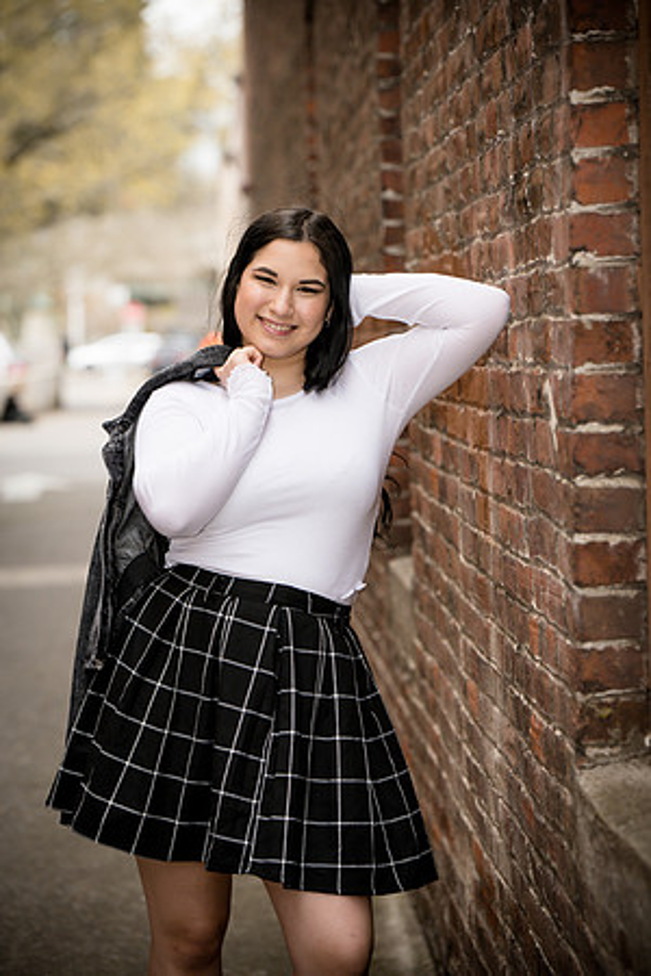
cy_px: 488
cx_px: 326
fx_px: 3255
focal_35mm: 120
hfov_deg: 11.4
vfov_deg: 17.1
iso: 500
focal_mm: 120
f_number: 4
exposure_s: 1/320
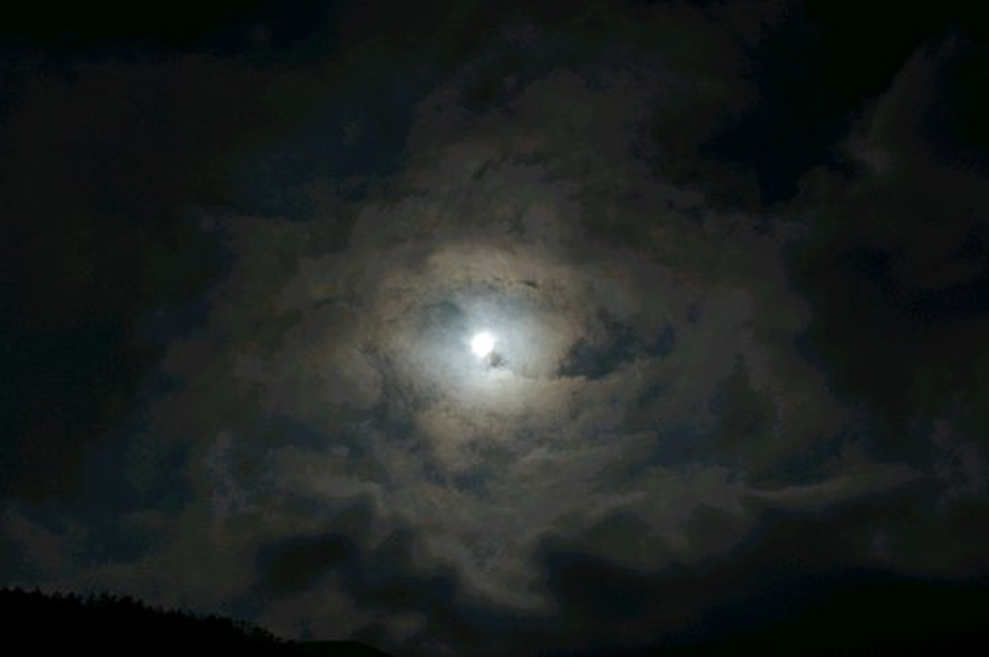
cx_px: 494
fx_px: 1152
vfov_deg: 31.8
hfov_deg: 46.5
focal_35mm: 42
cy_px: 328
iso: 200
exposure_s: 1/4000
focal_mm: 28
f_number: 16
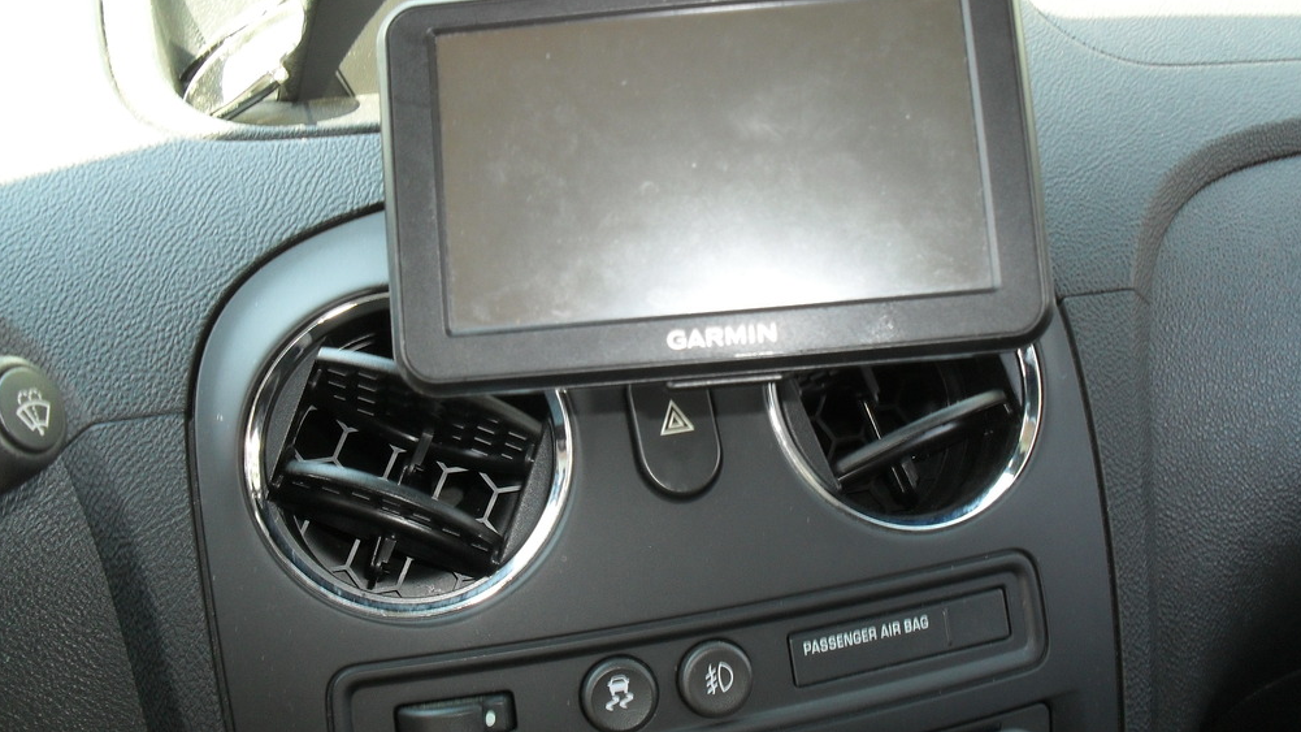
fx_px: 1345
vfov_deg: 30.4
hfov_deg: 51.6
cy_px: 307
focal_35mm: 39
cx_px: 650
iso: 160
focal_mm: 6.3
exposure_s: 1/45
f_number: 3.2
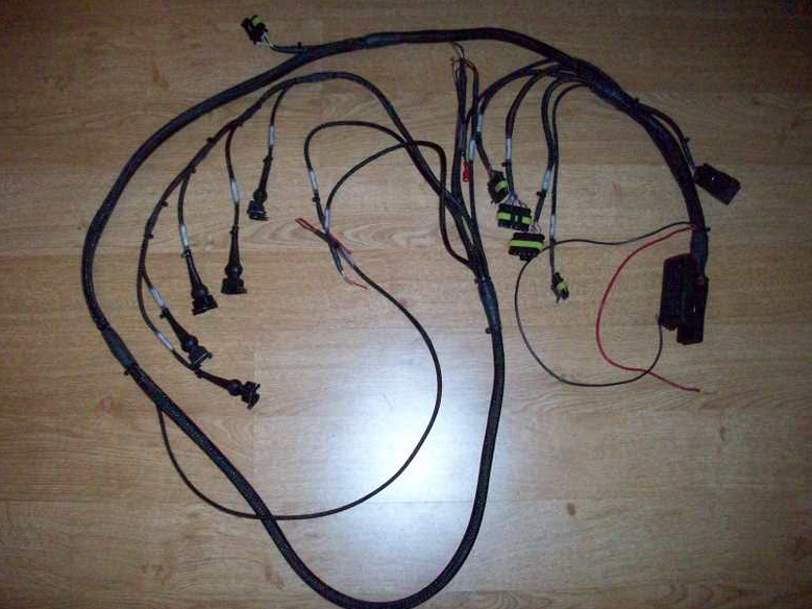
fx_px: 891
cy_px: 312
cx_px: 403
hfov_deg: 49.0
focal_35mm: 38
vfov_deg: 37.7
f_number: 2.8
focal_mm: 6.2
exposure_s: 1/128
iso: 400
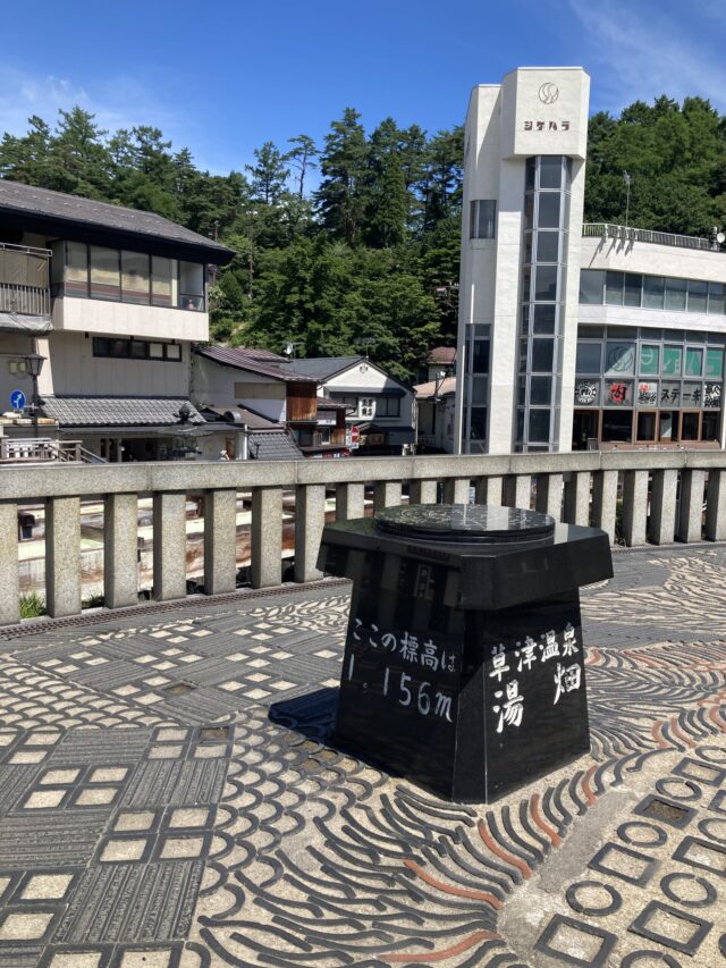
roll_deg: -0.1
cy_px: 484
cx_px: 363
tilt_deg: -5.6
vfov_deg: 63.4
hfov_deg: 49.8
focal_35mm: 28
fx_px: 783
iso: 20
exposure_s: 1/1600
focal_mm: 3.99
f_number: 1.8
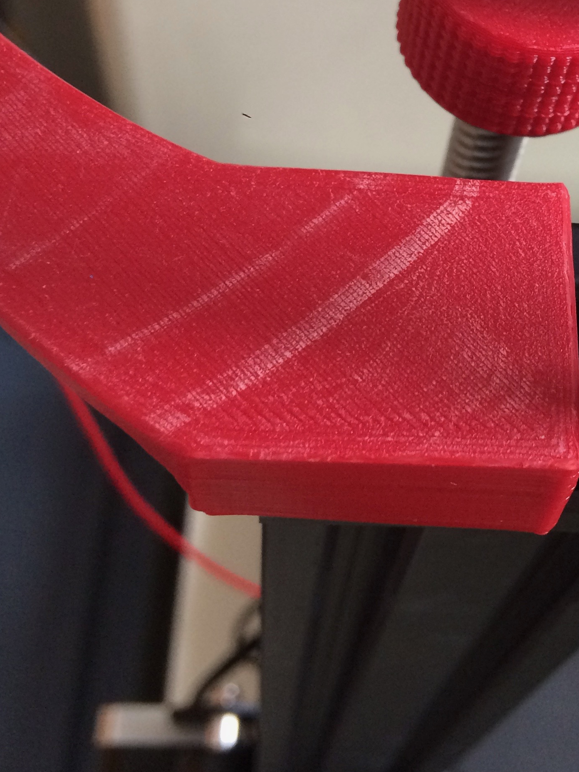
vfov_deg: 36.4
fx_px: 1137
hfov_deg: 27.8
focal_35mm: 51
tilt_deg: -55.8
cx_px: 491
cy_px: 173
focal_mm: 4.15
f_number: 2.2
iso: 64
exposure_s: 1/30
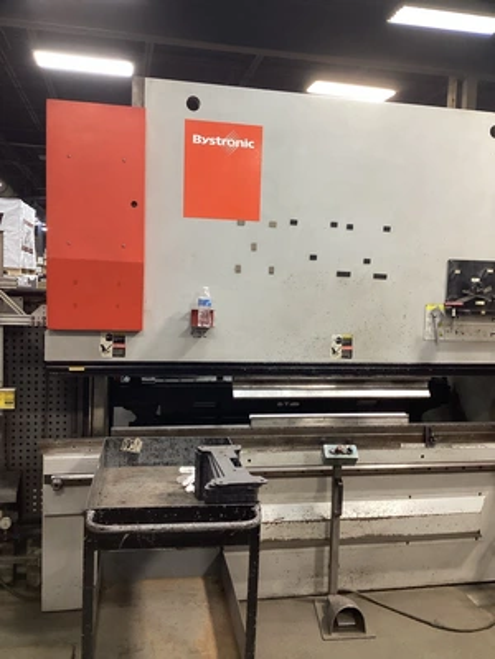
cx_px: 248
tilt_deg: -4.8
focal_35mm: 31
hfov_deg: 45.4
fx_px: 591
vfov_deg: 58.4
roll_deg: -1.0
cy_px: 330
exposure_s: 1/60
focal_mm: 3.3
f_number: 2.4
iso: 160
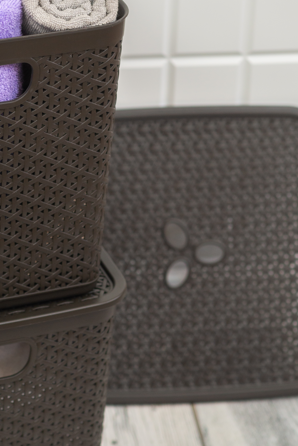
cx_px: 34
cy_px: 170
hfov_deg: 7.2
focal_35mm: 191
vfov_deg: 10.8
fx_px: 2369
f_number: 3.5
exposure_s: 1/200
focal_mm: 85
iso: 200
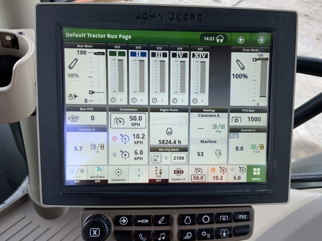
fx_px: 344
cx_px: 194
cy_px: 121
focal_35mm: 37
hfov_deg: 49.8
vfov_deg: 38.7
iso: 16
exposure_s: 1/171
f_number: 1.8
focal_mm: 3
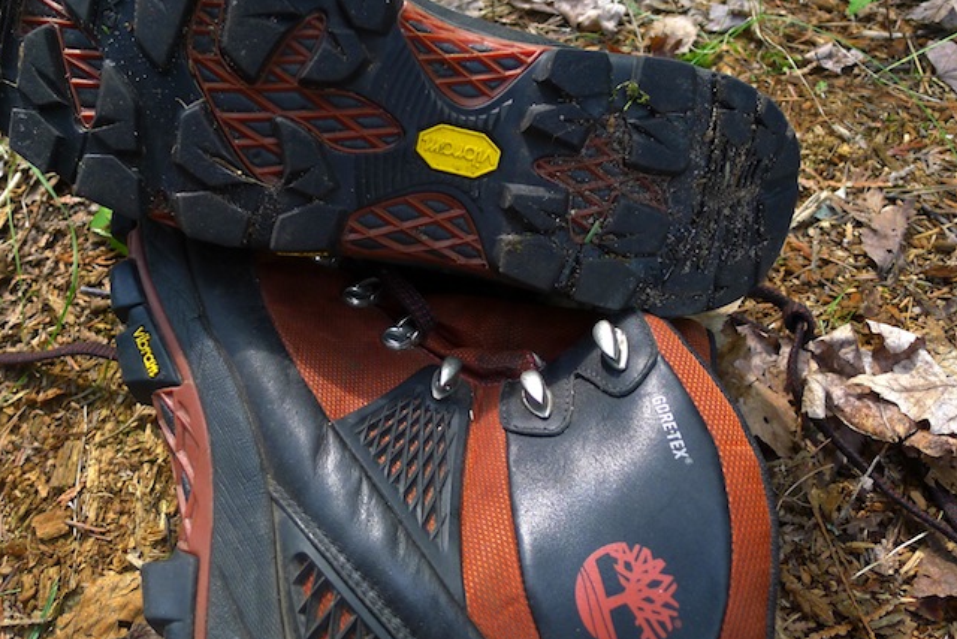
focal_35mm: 30
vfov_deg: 43.3
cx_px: 392
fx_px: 798
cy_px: 247
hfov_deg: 61.5
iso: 100
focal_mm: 5.1
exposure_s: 1/125
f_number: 2
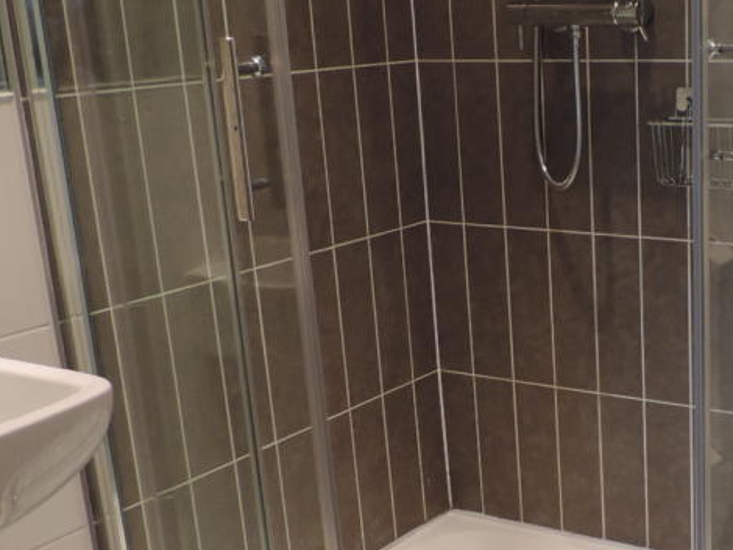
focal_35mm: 61
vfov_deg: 23.8
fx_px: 1292
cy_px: 399
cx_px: 613
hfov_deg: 30.7
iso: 220
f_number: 3.1
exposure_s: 1/30
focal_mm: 4.9
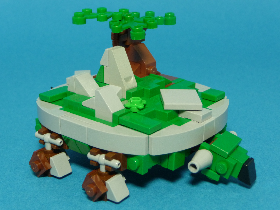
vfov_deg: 21.9
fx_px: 542
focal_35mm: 67
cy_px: 105
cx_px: 140
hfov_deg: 29.0
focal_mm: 11.3
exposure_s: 1/40
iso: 250
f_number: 4.5
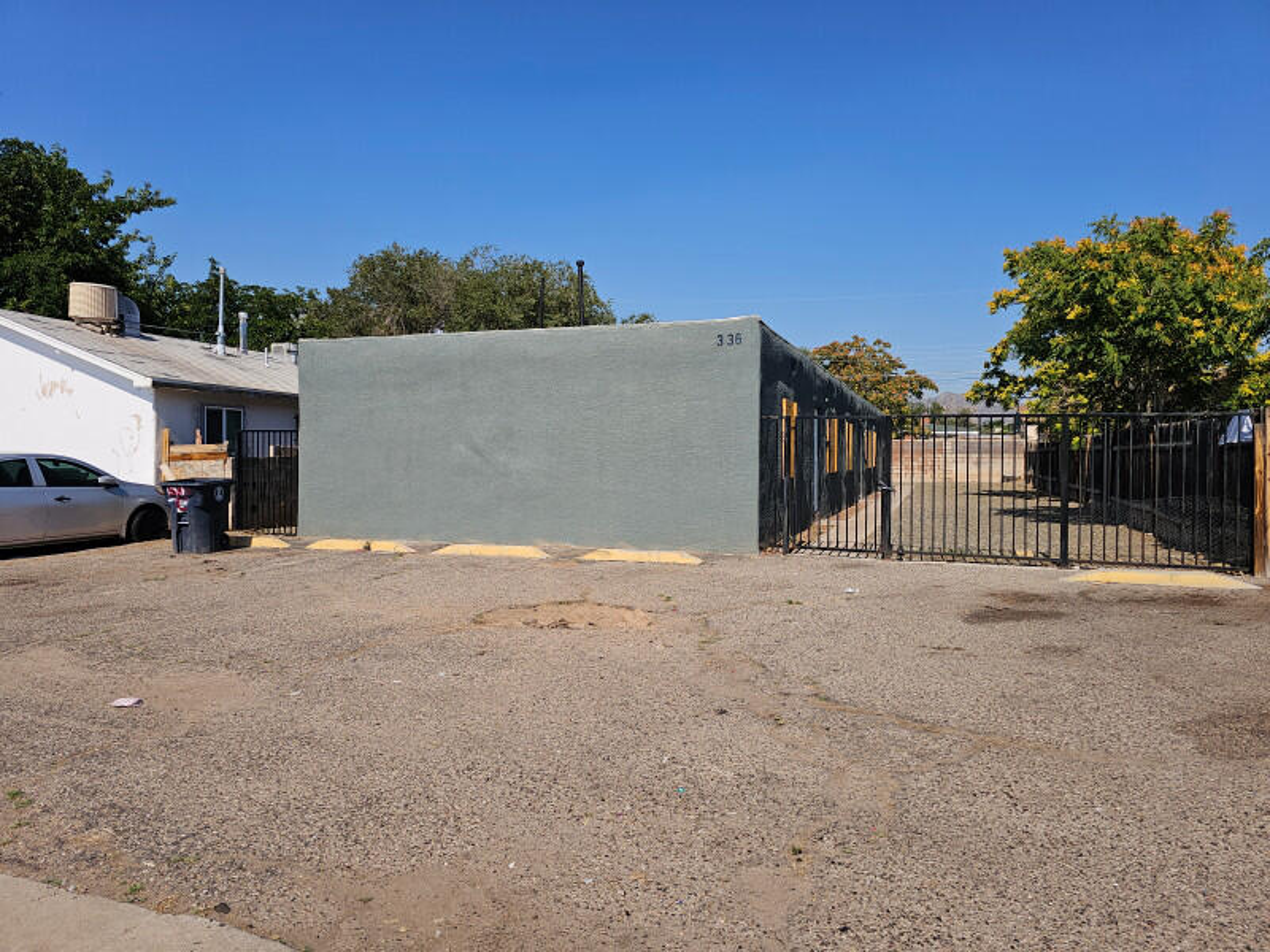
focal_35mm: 23
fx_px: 844
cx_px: 635
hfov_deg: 73.9
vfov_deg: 58.9
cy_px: 476
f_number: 1.7
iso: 10
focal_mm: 6.3
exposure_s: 1/1279
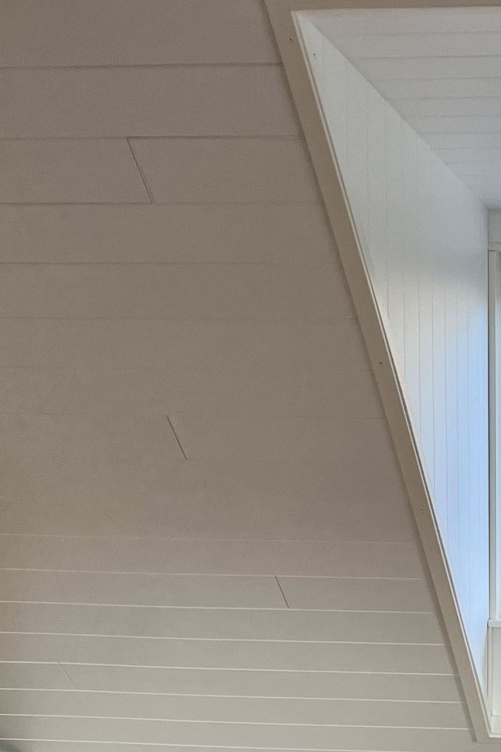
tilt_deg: -10.0
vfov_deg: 23.3
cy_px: 686
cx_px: 531
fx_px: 1775
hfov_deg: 15.7
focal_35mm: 85
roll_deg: -0.1
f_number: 1.6
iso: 64
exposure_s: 1/100
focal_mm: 5.1
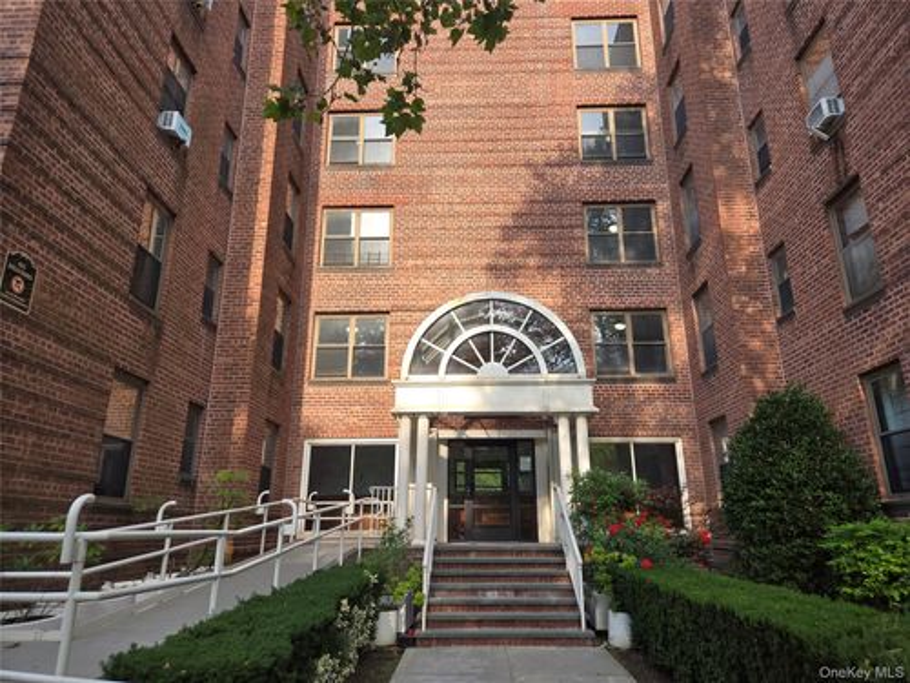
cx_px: 455
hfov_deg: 73.9
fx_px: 605
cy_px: 342
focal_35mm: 23
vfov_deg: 58.9
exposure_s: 1/317
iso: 25
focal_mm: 5.4
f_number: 1.8
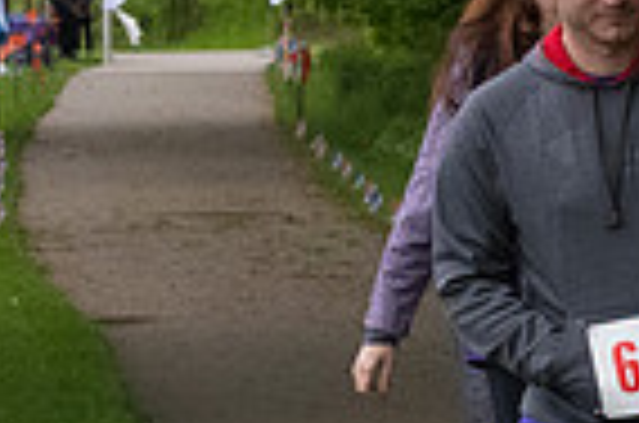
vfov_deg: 3.2
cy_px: 423
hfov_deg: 4.7
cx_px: 1215
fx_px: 7615
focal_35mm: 430
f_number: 7.1
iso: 4000
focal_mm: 70
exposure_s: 1/1600
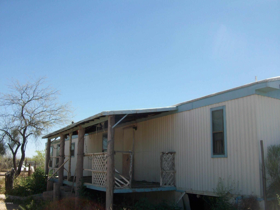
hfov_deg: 54.0
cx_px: 140
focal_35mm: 34
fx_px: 275
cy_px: 105
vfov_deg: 41.8
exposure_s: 1/293
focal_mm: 5.7
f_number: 5.5
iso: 64
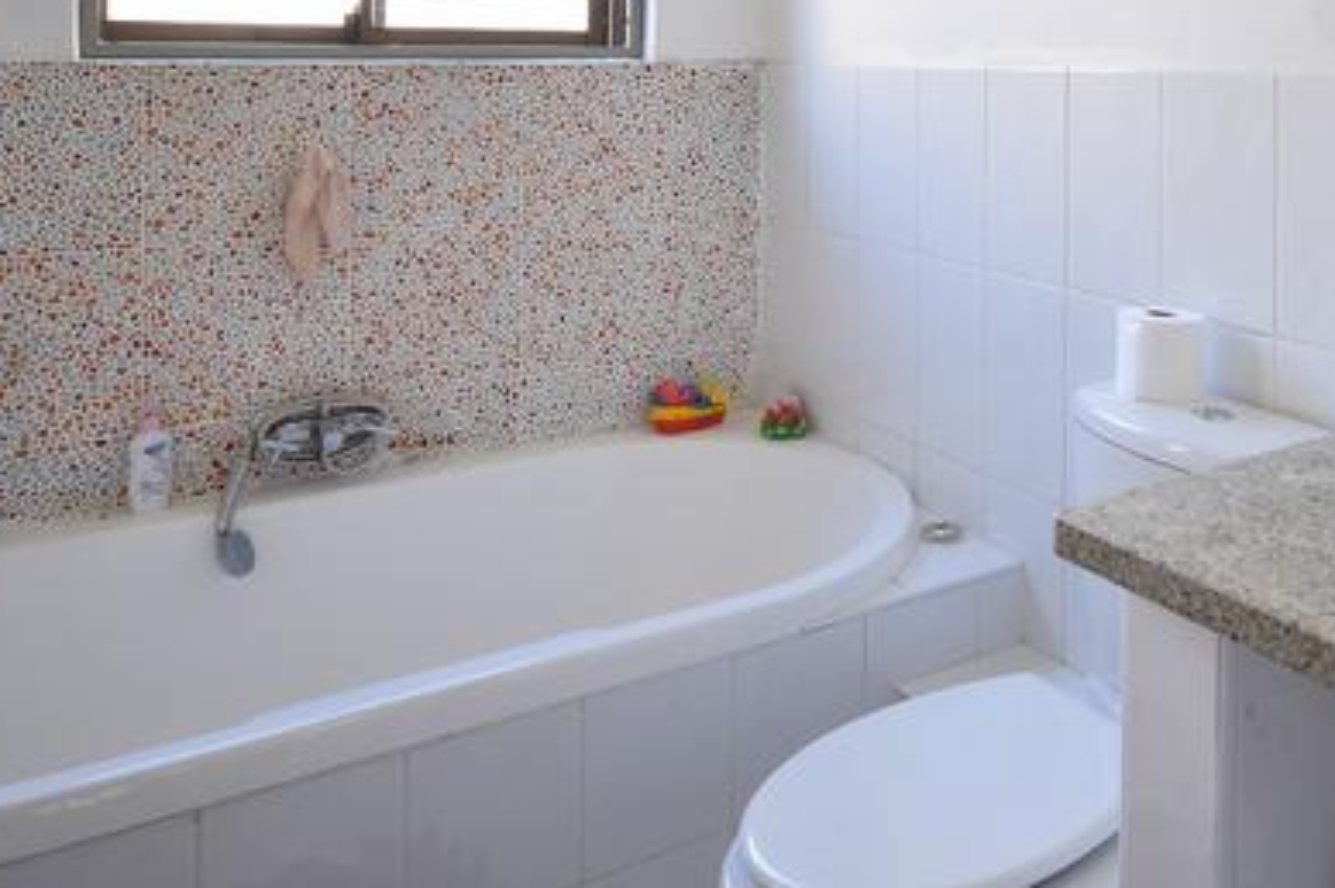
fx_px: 1261
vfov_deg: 35.8
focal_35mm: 34
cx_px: 998
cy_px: 46
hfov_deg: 53.3
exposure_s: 1/13
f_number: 4.2
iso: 100
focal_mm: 11
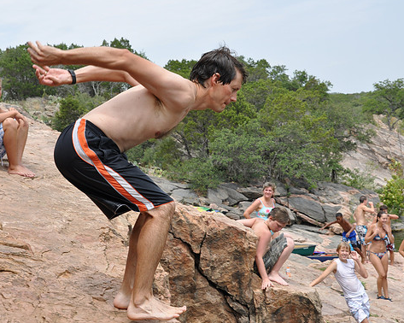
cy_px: 164
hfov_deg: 27.5
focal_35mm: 69
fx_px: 825
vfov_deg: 22.2
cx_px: 176
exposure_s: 1/400
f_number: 8
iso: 200
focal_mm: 40
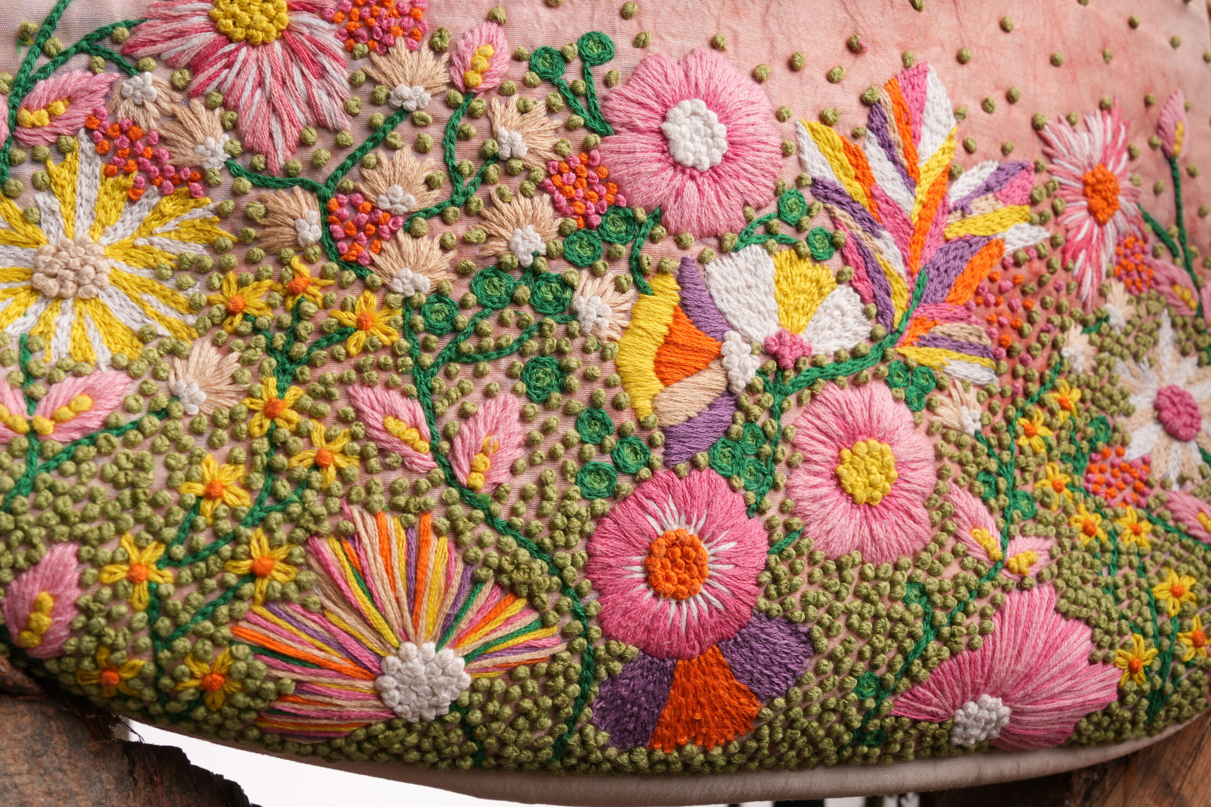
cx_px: 678
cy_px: 410
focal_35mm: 41
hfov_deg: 47.3
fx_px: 1379
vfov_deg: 32.6
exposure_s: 1/100
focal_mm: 24
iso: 125
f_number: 8
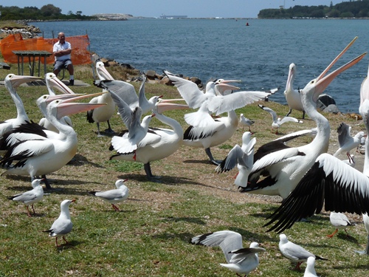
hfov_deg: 21.3
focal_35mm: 92
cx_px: 184
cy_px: 138
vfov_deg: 16.1
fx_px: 981
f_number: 7.1
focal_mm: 11.5
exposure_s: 1/500
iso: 100
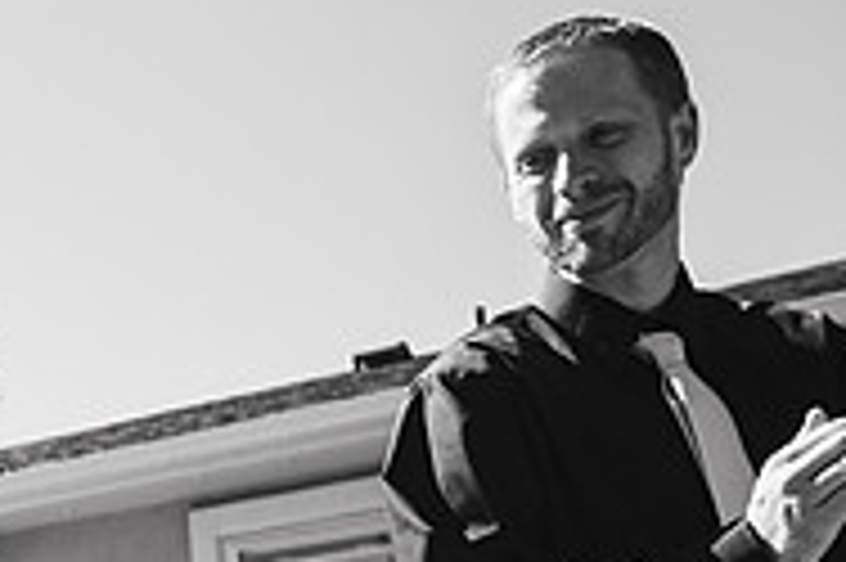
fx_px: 1878
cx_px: -270
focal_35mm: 80
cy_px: 692
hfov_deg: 22.5
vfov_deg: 16.3
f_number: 4.5
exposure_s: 1/1000
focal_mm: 26
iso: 250
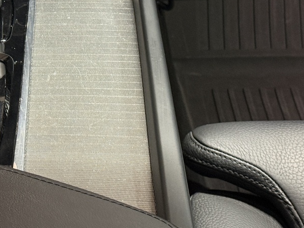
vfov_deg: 12.8
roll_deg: +0.9
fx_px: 1010
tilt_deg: -33.7
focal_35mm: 115
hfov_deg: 16.9
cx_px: 30
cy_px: 39
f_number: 1.78
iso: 250
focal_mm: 6.76
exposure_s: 1/33
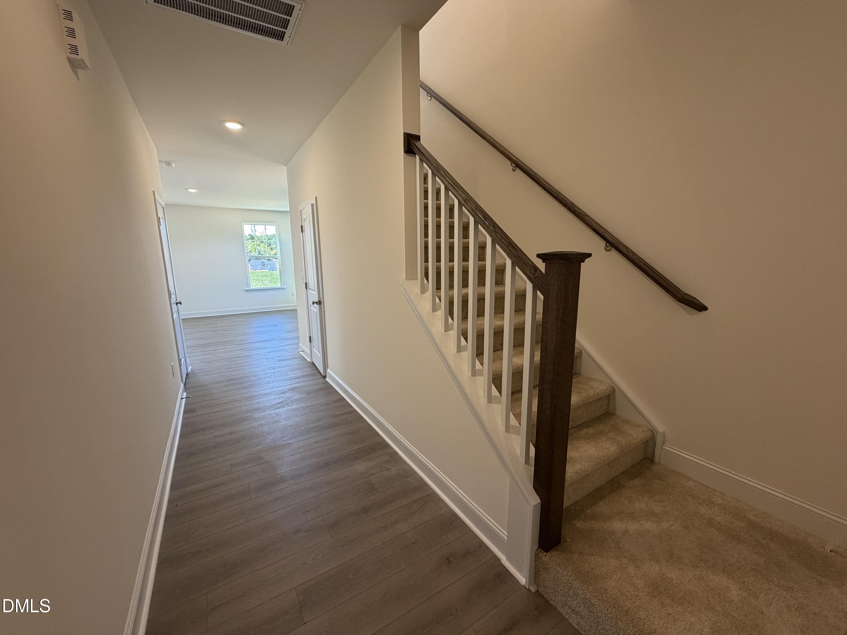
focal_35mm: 14
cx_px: 424
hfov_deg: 102.1
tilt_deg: -10.4
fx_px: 343
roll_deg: +1.2
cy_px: 318
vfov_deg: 85.7
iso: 200
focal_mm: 2.22
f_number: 2.2
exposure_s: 1/120
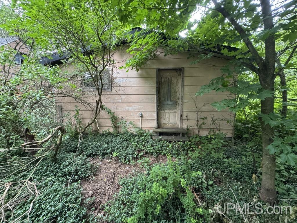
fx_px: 120
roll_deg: -0.6
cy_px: 112
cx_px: 148
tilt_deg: -7.6
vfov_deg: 85.7
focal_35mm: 14
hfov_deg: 102.1
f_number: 2.2
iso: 250
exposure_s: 1/99
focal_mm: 2.22
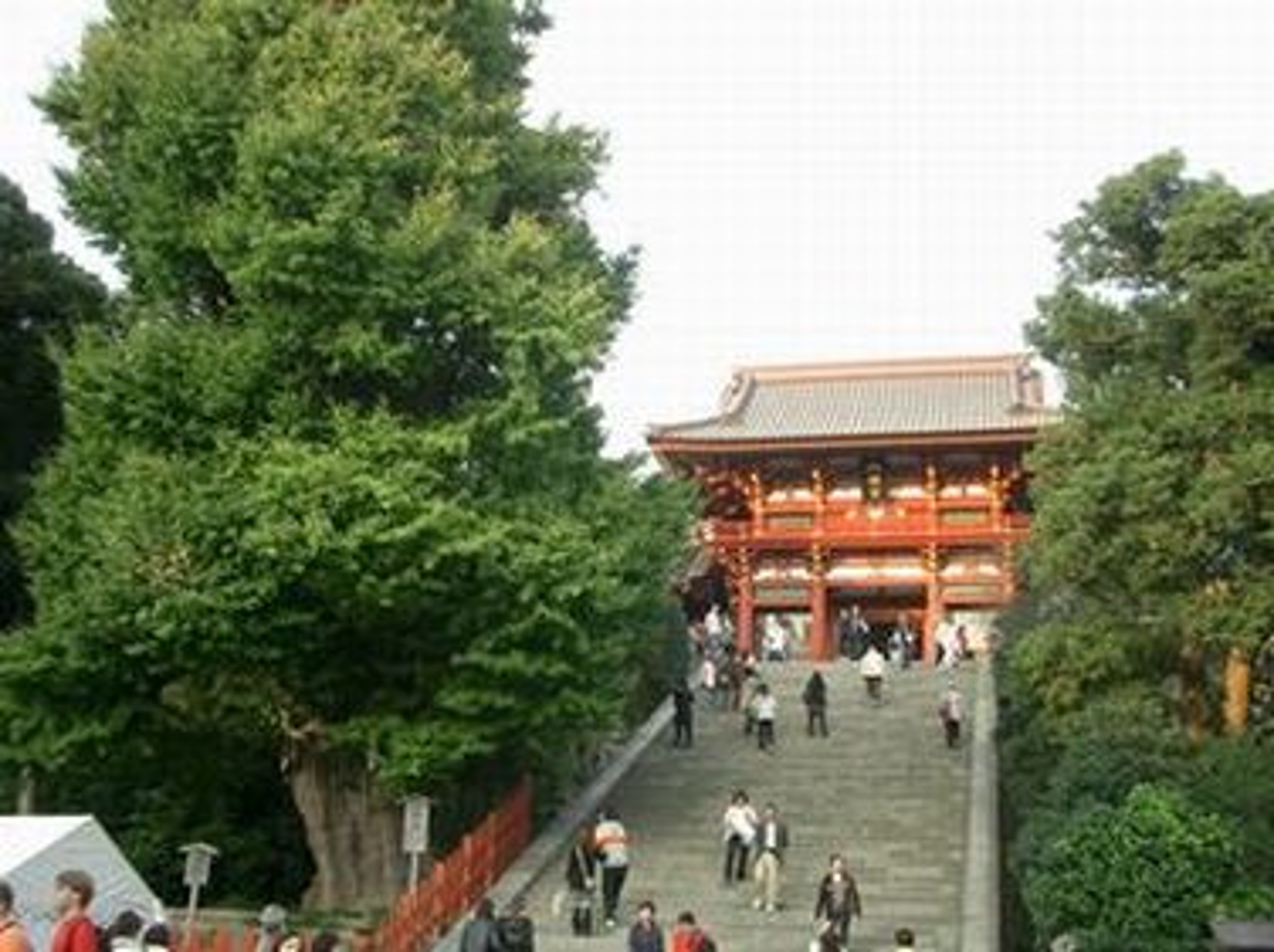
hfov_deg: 45.8
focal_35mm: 41
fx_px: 1507
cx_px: 637
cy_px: 476
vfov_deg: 35.1
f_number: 2.8
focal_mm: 6.8
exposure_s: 1/80
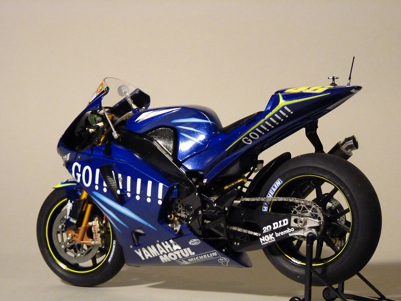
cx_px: 200
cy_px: 150
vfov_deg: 18.2
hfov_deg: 24.1
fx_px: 938
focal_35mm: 81
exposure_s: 1/13
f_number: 3.4
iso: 800
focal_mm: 14.4
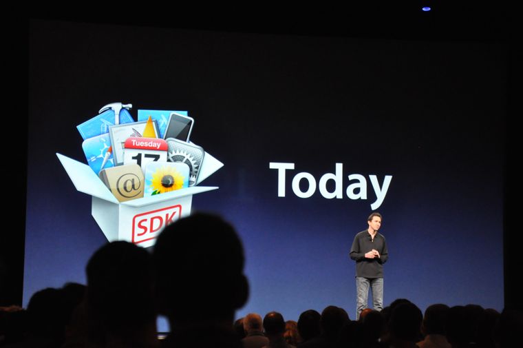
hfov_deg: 19.5
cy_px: 174
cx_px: 262
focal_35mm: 105
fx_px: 1524
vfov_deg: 13.0
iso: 1600
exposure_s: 1/40
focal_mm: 70
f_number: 5.3
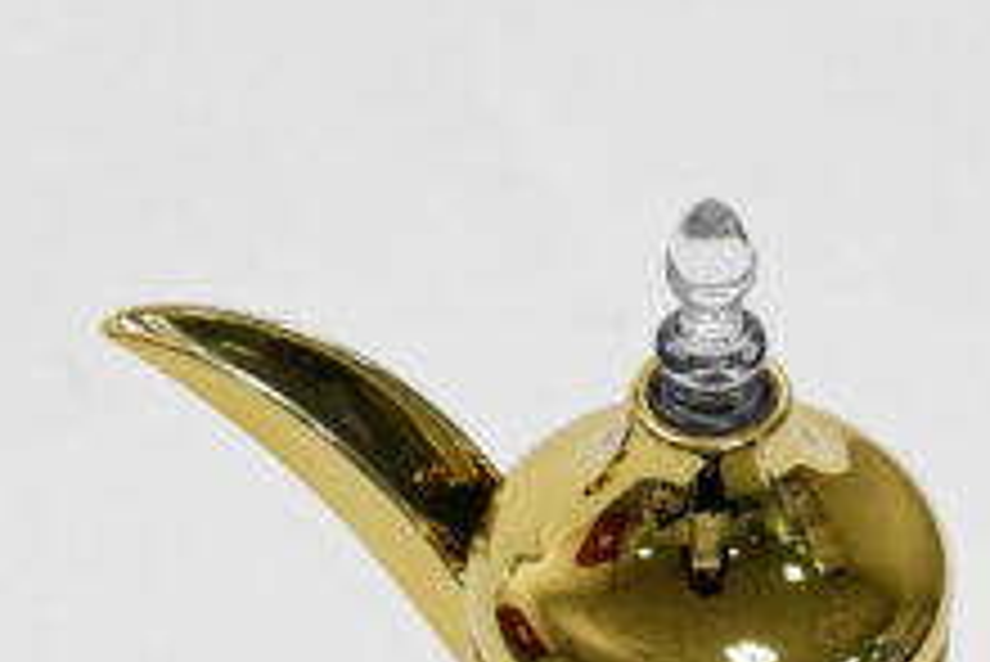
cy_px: 1036
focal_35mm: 204
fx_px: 5613
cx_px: 706
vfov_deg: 6.6
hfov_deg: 10.1
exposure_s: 1/100
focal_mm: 64
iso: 3200
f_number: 13
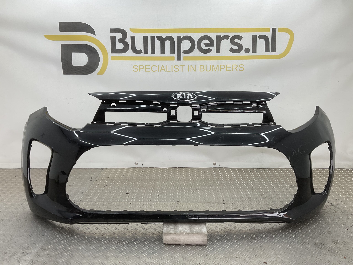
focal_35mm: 29
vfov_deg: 48.2
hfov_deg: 61.7
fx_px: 296
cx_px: 176
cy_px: 132
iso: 16
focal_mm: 3
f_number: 1.8
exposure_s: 1/100
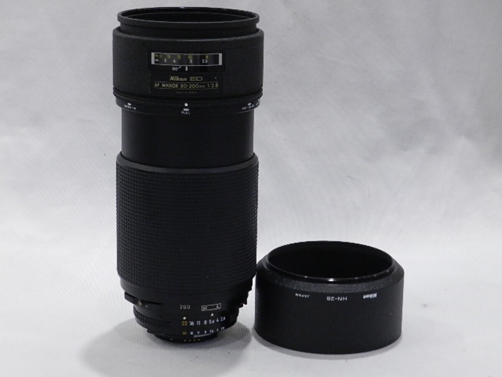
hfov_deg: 23.3
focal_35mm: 84
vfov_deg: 17.6
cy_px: 188
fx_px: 1218
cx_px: 251
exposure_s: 1/60
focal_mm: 14.9
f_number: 4.4
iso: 800
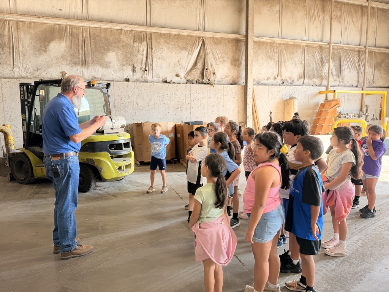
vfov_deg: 56.8
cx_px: 194
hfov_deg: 71.6
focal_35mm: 24
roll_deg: +0.2
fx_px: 270
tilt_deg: -7.9
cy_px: 146
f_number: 1.78
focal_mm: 6.76
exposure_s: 1/131
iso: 80
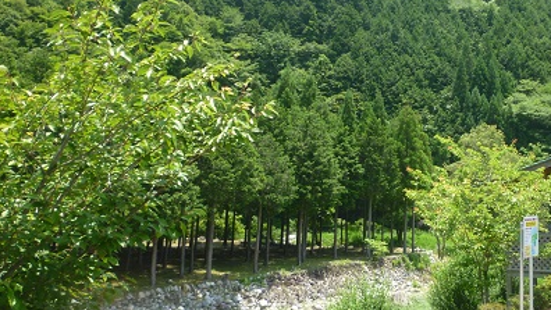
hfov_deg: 41.0
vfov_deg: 24.2
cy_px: 77
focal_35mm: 49
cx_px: 408
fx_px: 716
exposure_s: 1/250
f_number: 3.3
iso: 80
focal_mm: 5.2
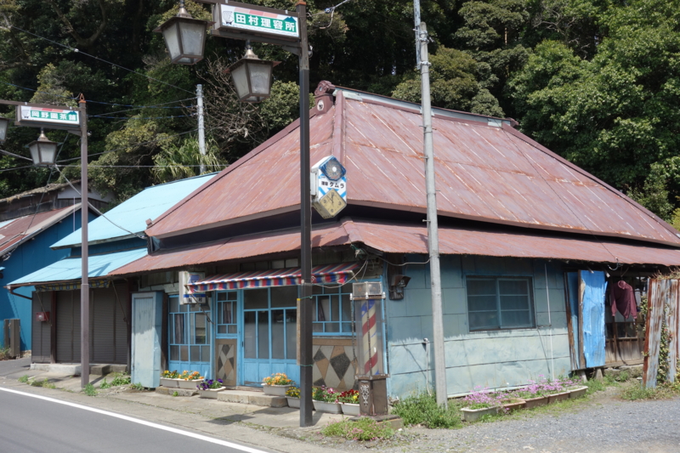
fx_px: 812
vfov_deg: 31.2
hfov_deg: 45.4
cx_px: 340
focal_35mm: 43
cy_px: 226
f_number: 5.6
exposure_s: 1/320
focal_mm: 16.01
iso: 125
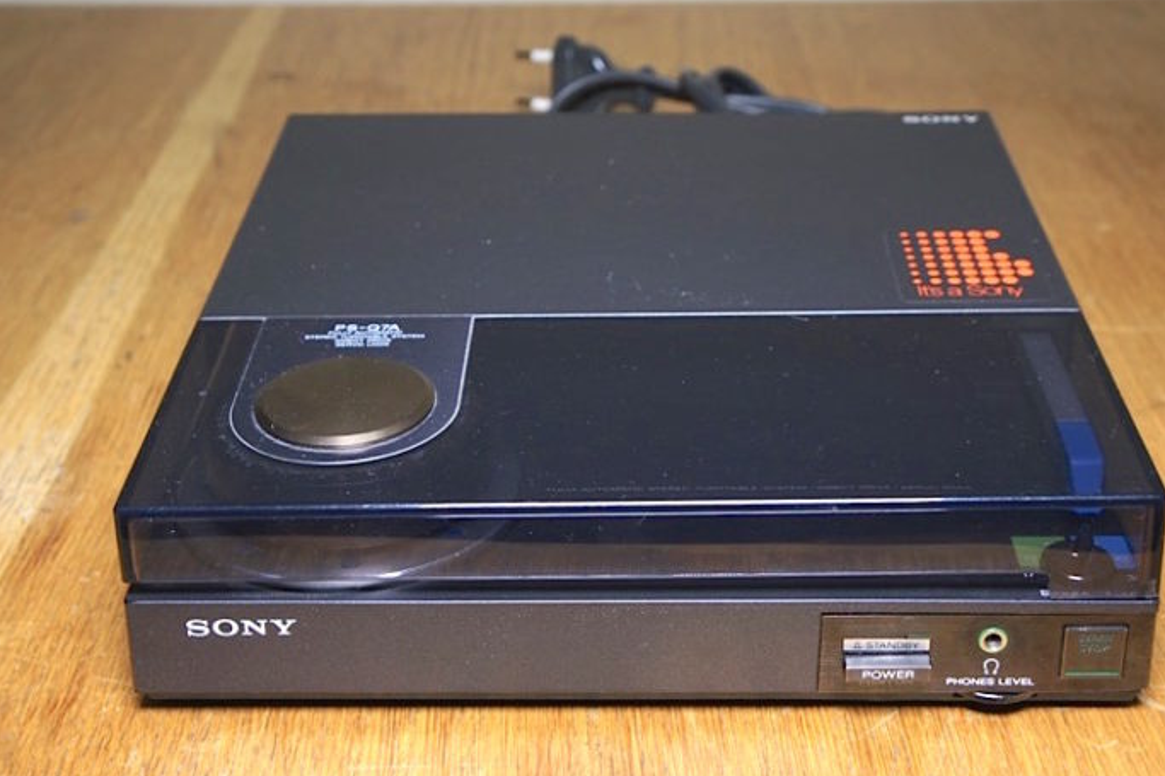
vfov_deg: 29.5
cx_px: 641
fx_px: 1474
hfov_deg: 43.1
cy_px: 385
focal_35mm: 46
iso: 200
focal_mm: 27
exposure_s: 1/80
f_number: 5.6
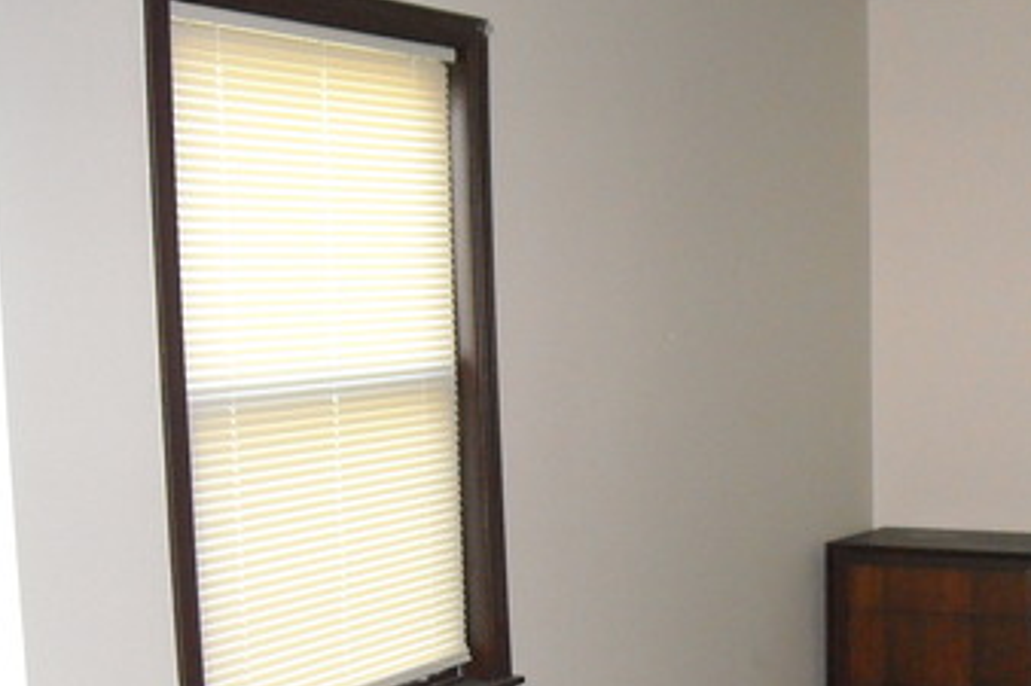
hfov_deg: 28.2
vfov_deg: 19.4
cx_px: 927
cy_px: 598
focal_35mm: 69
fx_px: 1975
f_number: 2.8
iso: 400
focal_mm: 5.7
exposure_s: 1/60
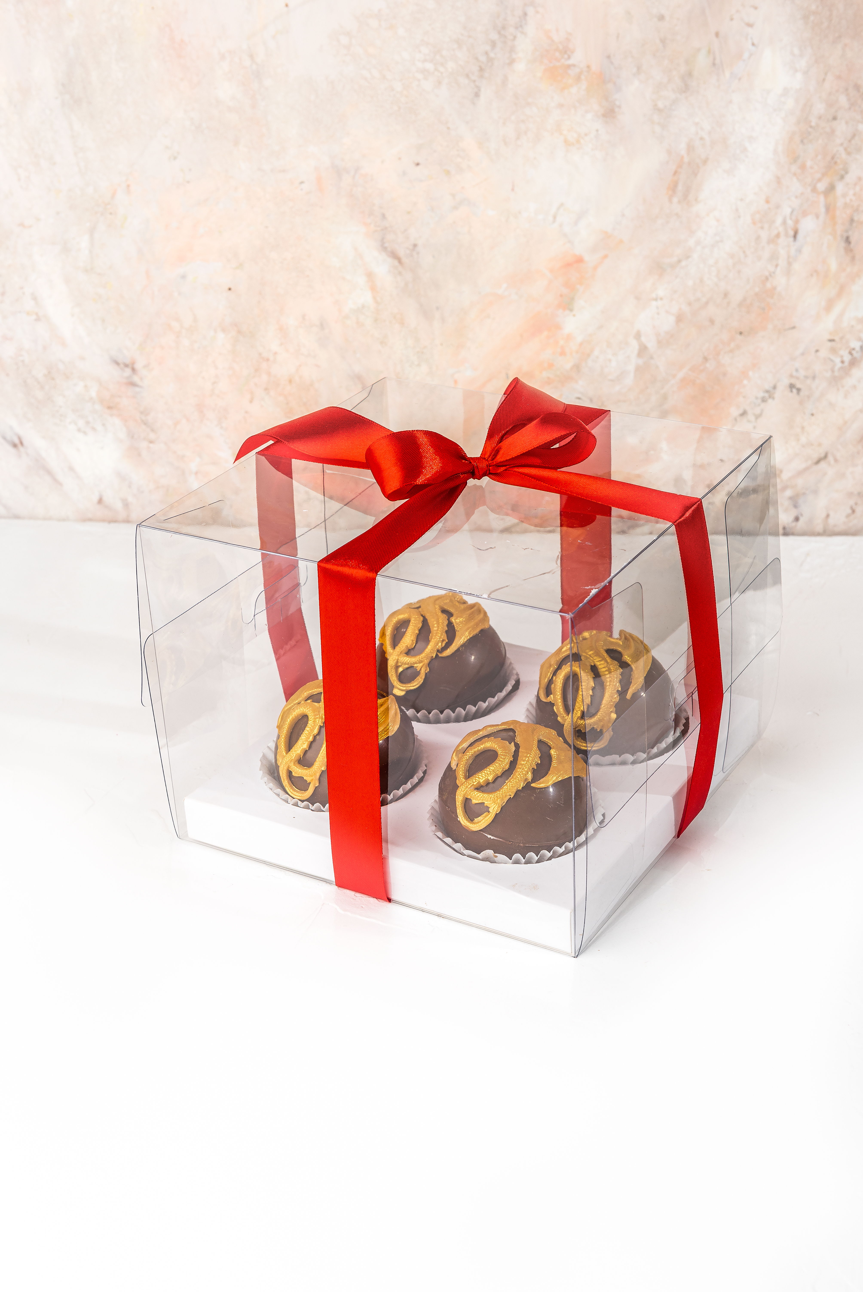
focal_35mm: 50
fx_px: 1796
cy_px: 646
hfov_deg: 27.0
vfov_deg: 39.6
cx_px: 432
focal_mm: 50
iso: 100
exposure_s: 1/125
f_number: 11
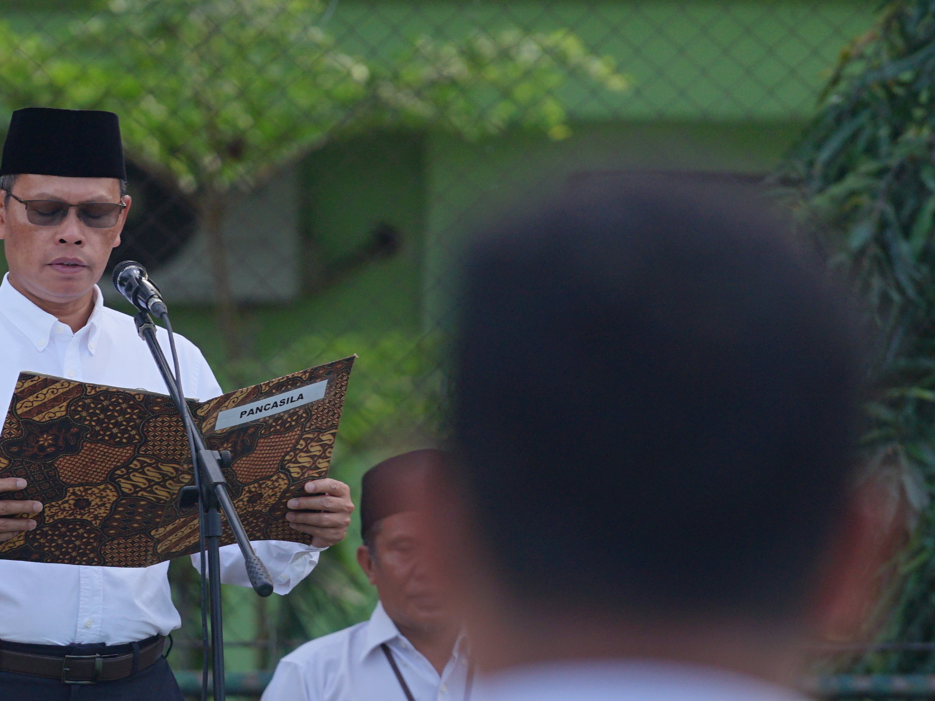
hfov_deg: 3.9
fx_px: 13721
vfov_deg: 2.9
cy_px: 331
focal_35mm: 508
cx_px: 182
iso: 200
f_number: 4.5
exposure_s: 1/500
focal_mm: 200
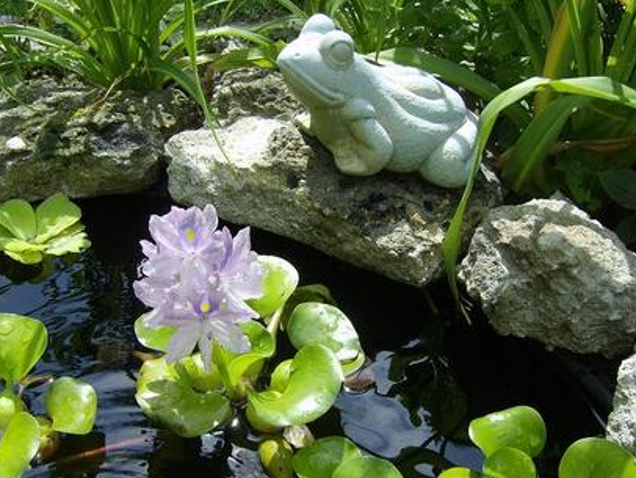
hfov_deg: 47.8
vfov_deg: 36.8
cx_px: 301
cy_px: 255
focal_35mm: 39
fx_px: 717
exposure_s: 1/366
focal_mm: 6
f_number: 4.7
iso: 100
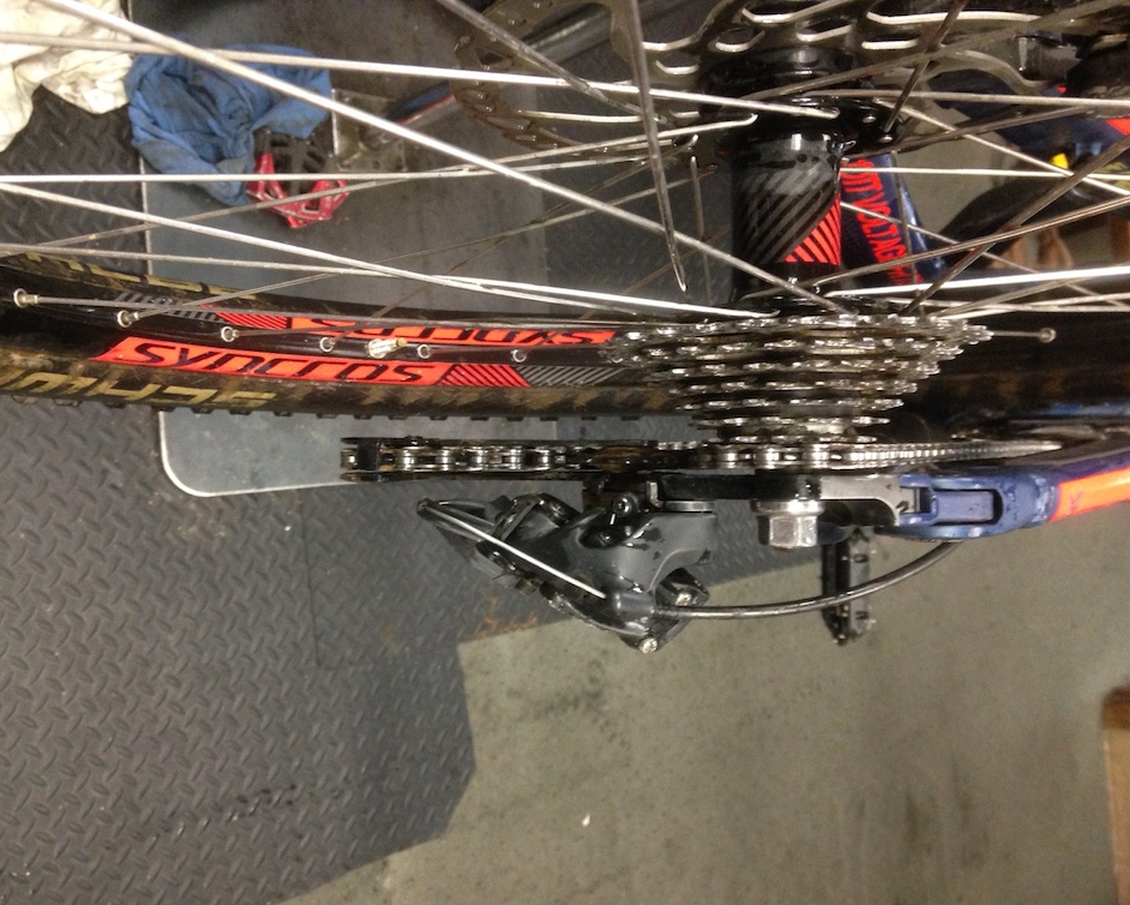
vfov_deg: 42.2
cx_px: 523
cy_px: 460
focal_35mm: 35
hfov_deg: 51.5
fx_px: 1171
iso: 320
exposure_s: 1/20
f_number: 2.4
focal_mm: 4.12
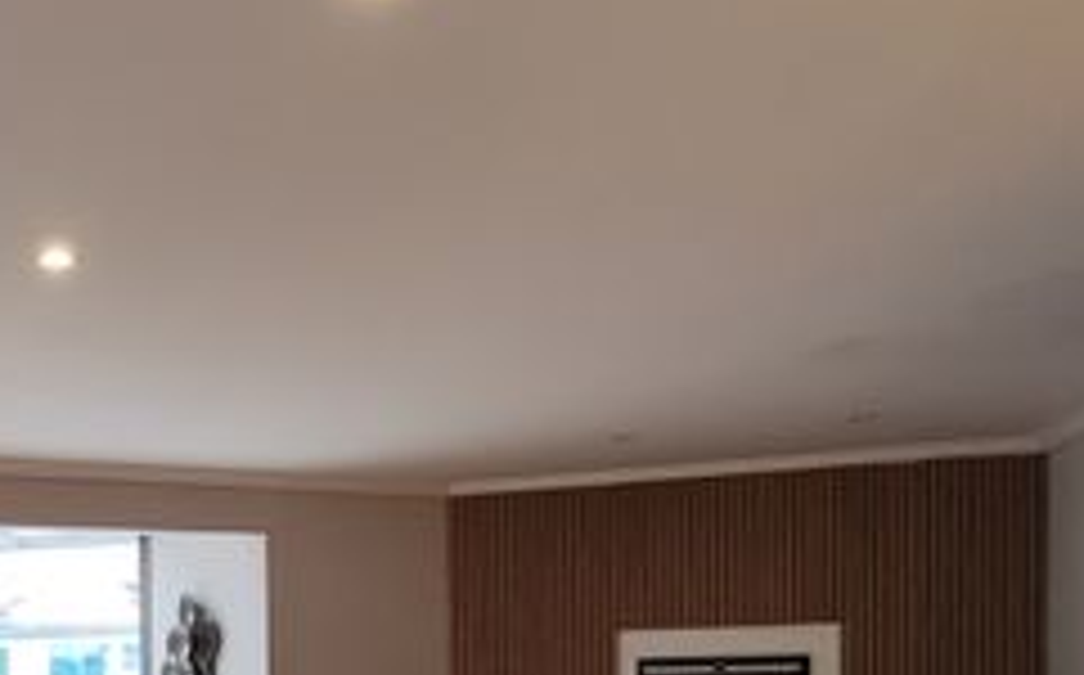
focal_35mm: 41
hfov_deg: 43.3
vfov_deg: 28.6
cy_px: 720
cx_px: 72
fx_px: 1210
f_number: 2.2
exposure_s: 1/40
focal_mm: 2.16
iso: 120
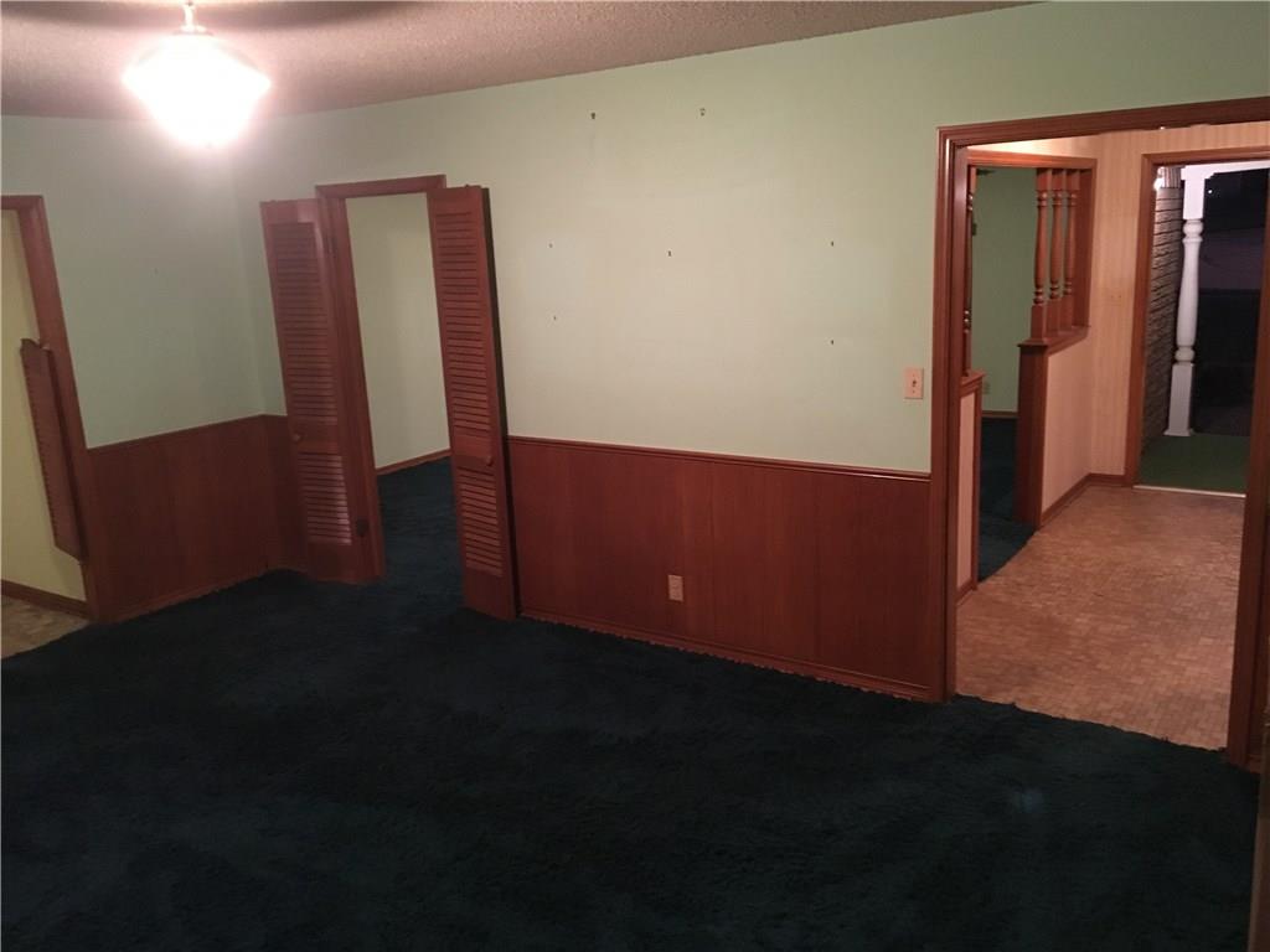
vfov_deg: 48.2
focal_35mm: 29
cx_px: 635
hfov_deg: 61.7
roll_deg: +2.7
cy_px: 476
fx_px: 1064
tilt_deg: -12.2
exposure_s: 1/15
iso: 500
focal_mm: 4.15
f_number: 2.2
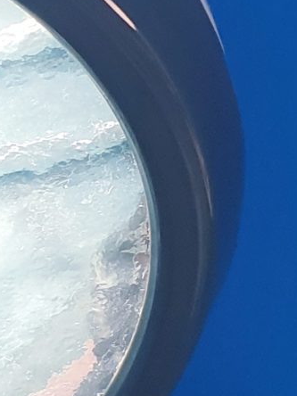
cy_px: 403
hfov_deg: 8.8
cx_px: -462
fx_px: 1716
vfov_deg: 13.0
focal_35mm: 150
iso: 100
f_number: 2.4
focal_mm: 4.3
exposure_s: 1/100
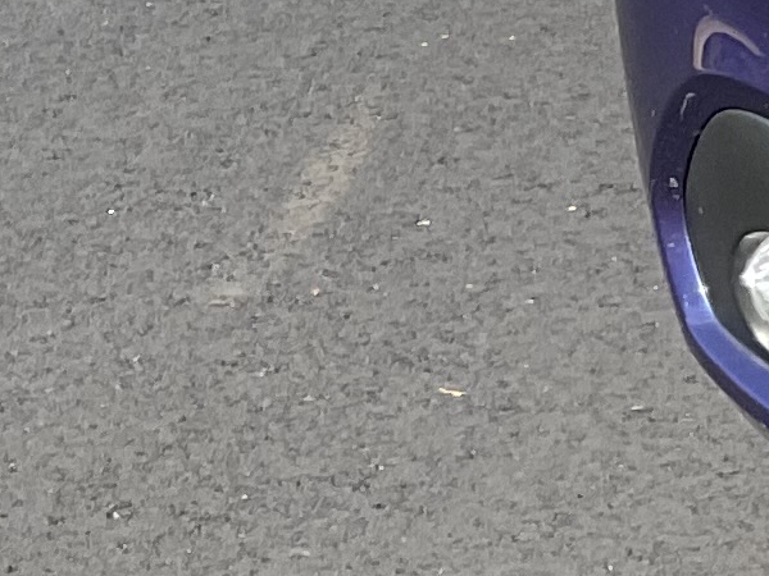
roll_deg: -0.3
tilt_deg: -20.9
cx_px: 2175
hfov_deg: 8.7
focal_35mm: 195
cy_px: -67
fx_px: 4332
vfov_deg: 7.6
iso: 16
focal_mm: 3
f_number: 1.8
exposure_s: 1/613
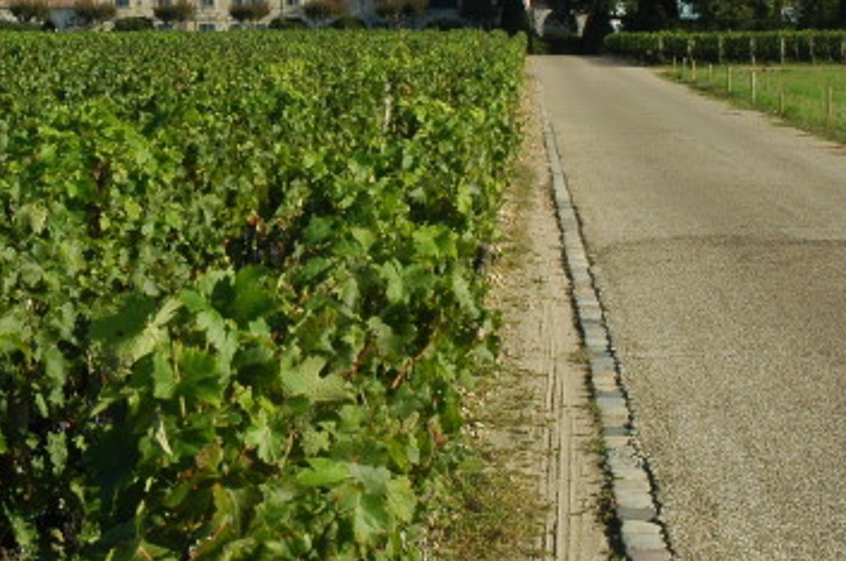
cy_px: 131
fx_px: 2112
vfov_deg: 15.1
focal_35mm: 90
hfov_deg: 22.3
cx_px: 153
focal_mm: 29
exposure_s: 1/350
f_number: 11
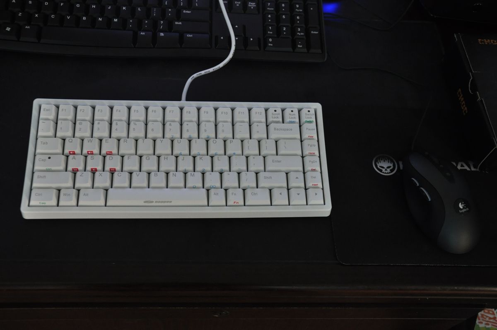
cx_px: 248
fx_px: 538
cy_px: 165
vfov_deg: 34.1
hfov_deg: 49.6
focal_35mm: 39
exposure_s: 1/15
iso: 1000
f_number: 5.6
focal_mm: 26
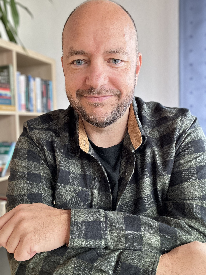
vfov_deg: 60.0
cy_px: 138
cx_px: 103
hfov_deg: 46.8
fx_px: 238
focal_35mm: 30
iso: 250
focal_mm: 2.69
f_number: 1.9
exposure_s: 1/59
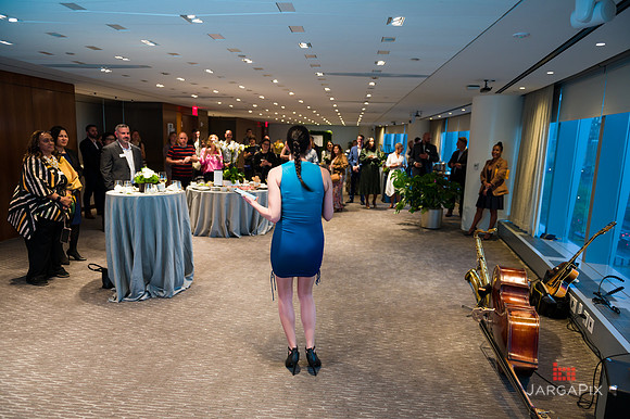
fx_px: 420
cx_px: 315
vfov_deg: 53.1
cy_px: 210
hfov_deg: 73.8
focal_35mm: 24
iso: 640
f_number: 4
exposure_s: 1/80
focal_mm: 24
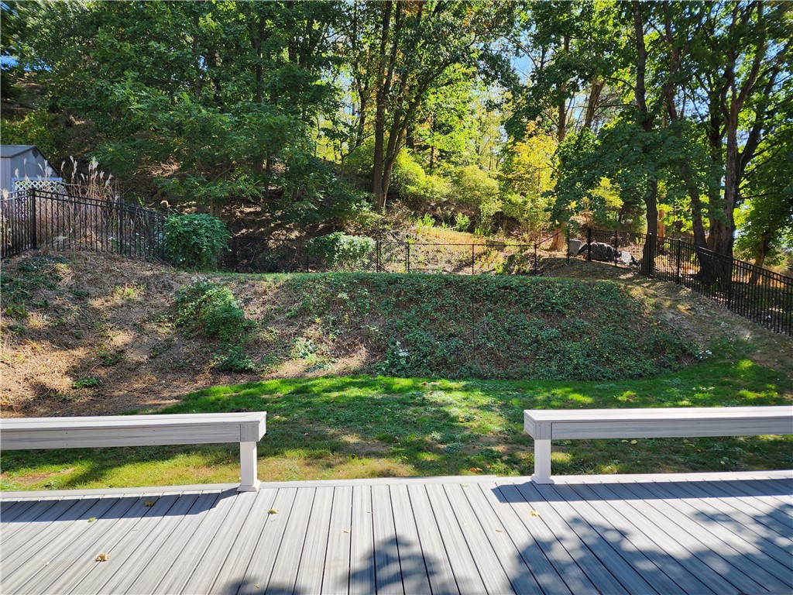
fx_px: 527
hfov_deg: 73.9
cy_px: 298
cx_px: 396
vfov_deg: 58.9
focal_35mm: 23
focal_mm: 6.4
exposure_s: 1/283
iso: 12
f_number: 1.8
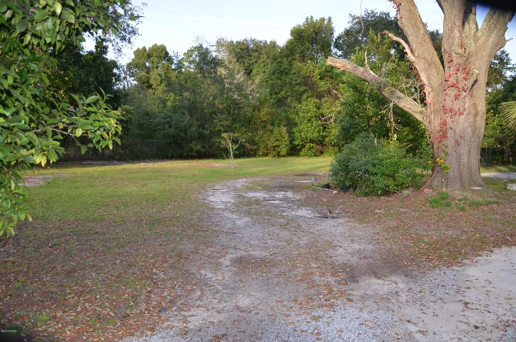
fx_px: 386
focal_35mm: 27
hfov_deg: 67.5
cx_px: 258
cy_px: 171
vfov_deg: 47.7
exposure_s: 1/250
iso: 200
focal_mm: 18
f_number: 4
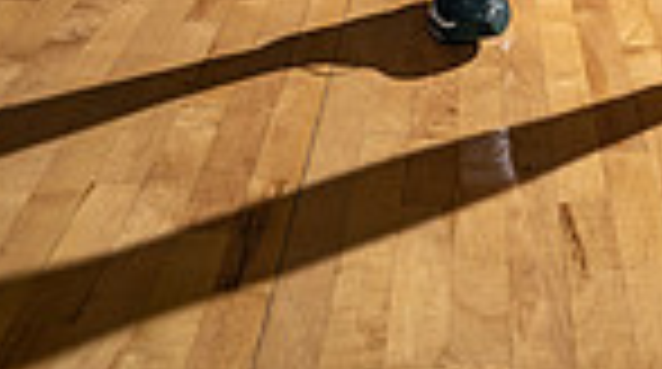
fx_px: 1577
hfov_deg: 23.0
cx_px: 608
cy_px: -554
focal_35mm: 90
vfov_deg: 11.0
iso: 320
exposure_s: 1/250
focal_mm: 28
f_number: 5.6
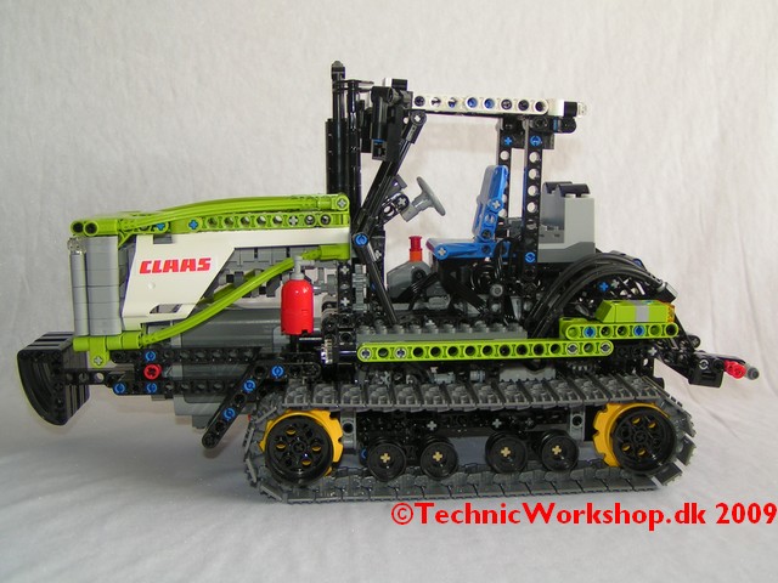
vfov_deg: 37.7
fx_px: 854
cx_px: 389
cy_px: 292
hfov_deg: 49.0
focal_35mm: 38
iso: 50
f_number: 2.8
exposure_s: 1/60
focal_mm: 5.8
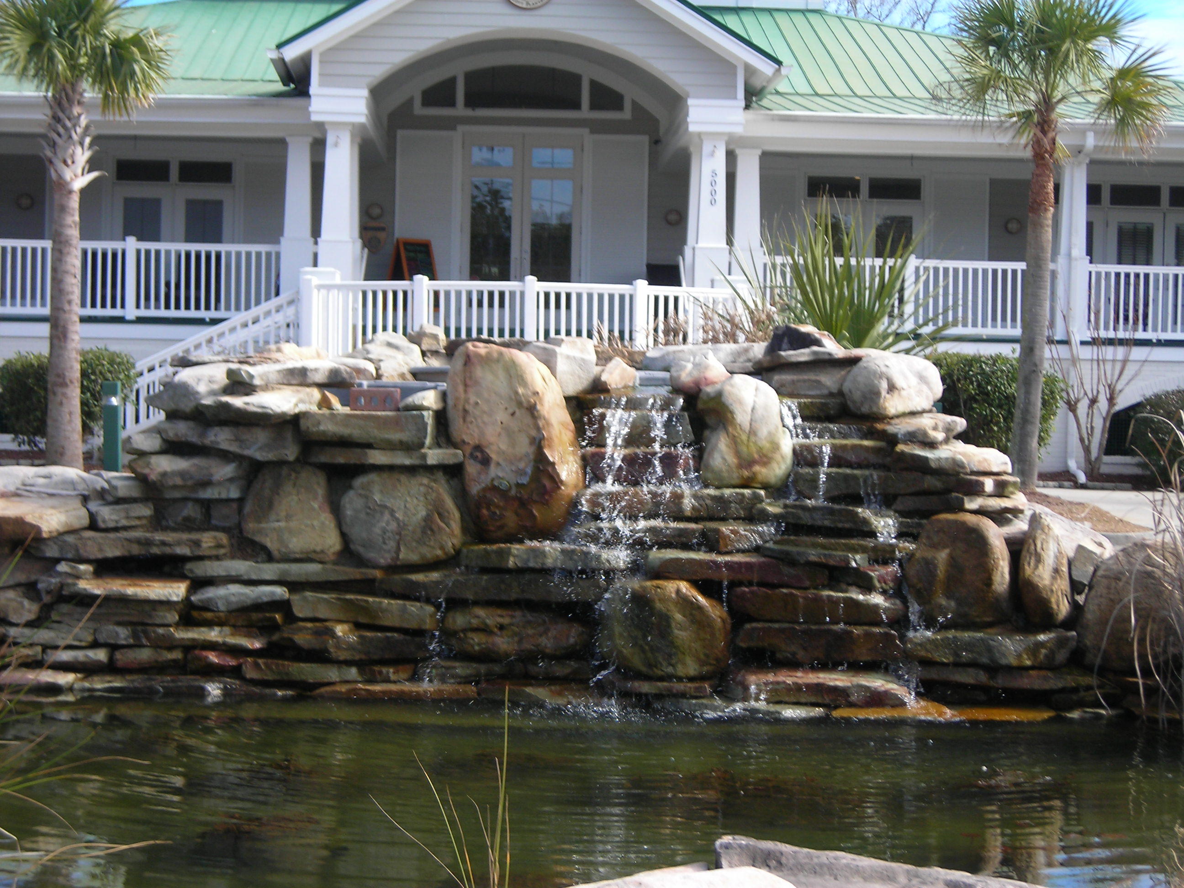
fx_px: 2634
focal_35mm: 77
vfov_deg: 19.1
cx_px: 592
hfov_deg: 25.3
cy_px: 444
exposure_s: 1/184
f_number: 4.2
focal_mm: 12.7
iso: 50
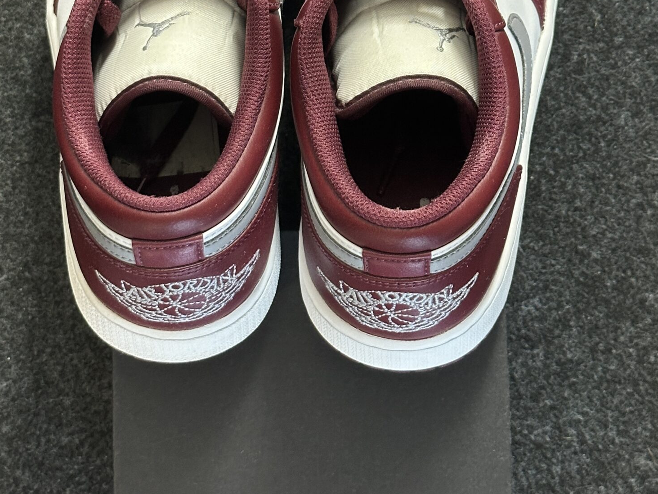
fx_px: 1597
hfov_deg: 23.3
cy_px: 38
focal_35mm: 84
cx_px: 308
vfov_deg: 17.3
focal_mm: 6.86
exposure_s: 1/33
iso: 320
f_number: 1.78
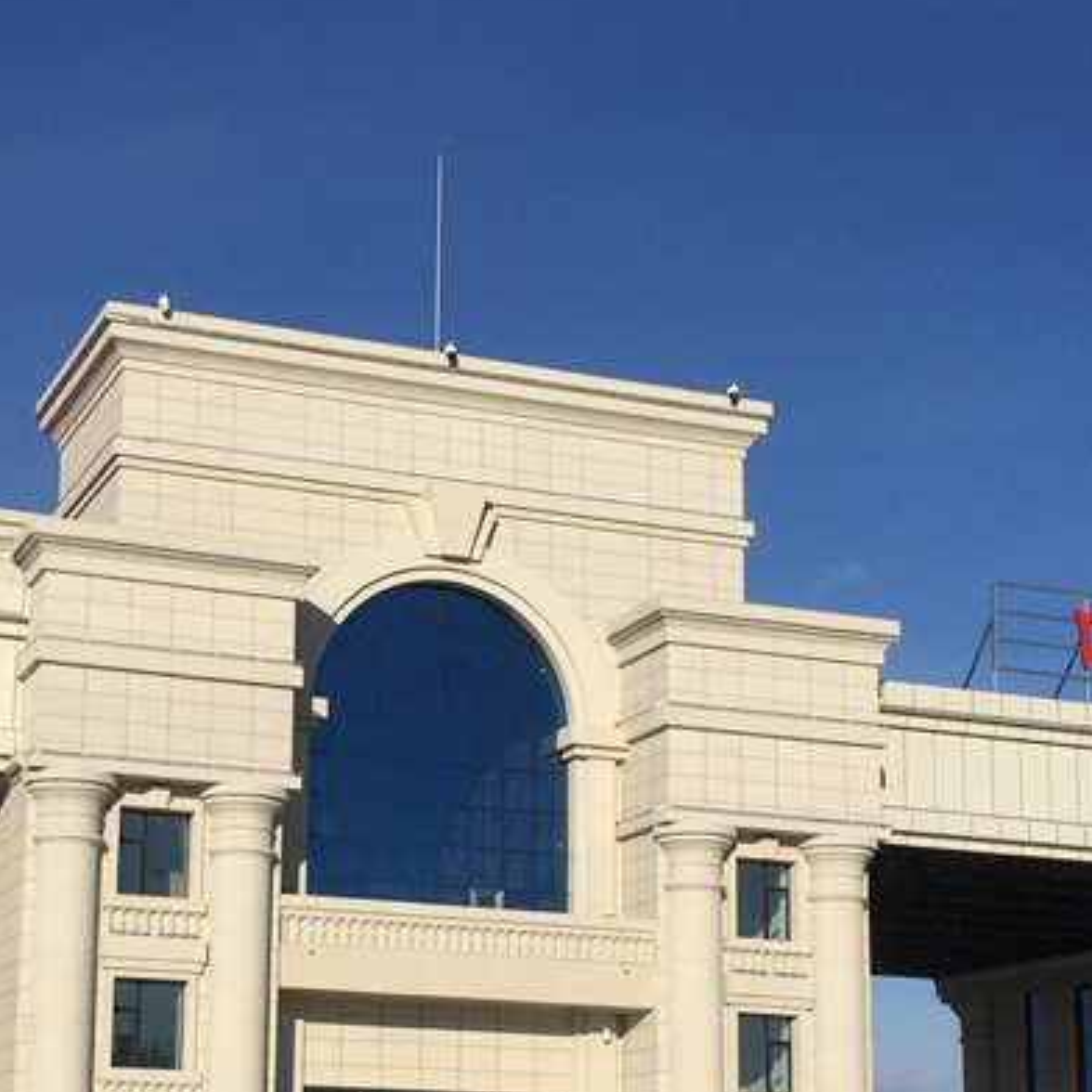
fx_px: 2391
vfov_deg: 25.5
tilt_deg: +13.6
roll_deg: +0.7
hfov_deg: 25.6
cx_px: 393
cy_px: 802
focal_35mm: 67
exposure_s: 1/4405
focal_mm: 4.15
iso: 32
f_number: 2.2
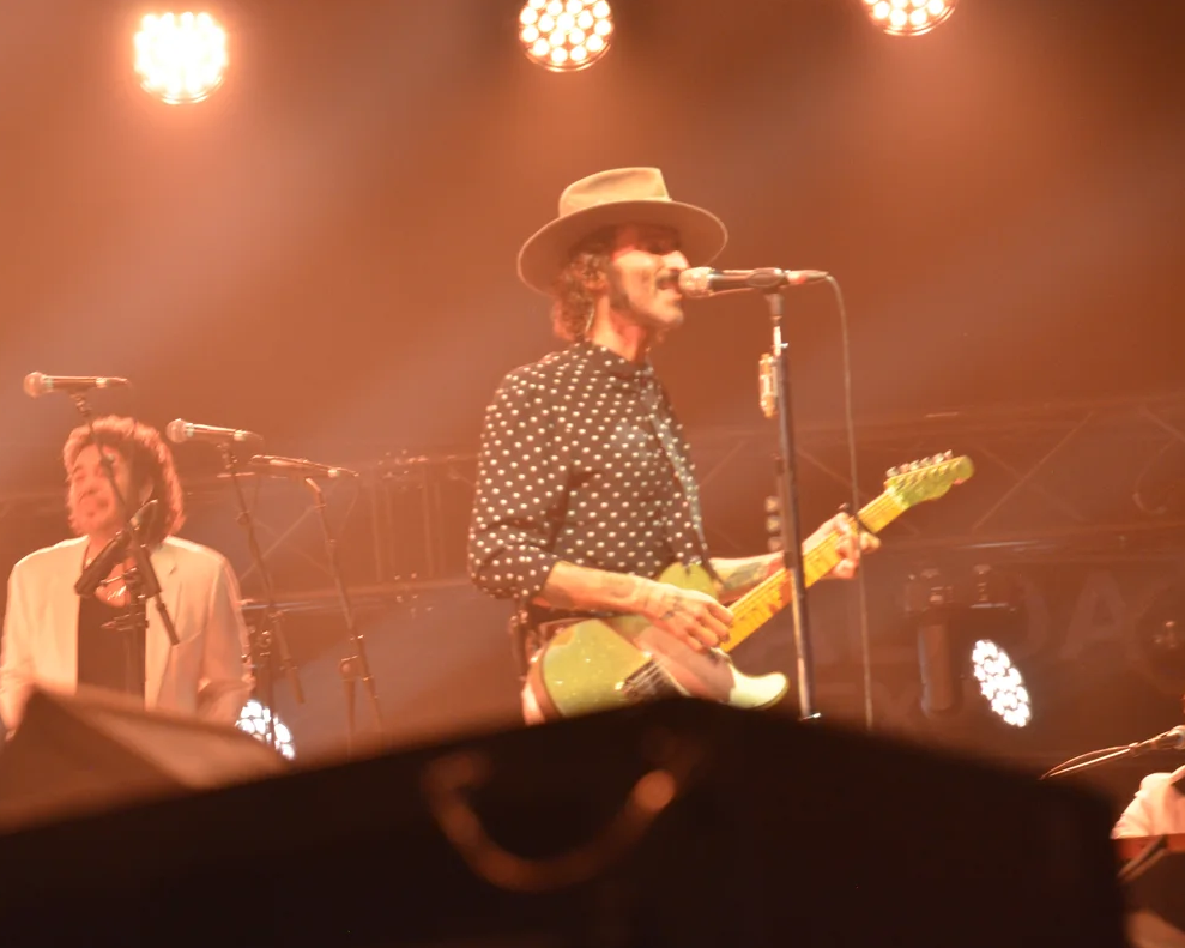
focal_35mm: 191
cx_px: 476
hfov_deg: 10.1
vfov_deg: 8.1
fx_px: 6698
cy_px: 473
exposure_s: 1/20
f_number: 5.6
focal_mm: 112
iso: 1600
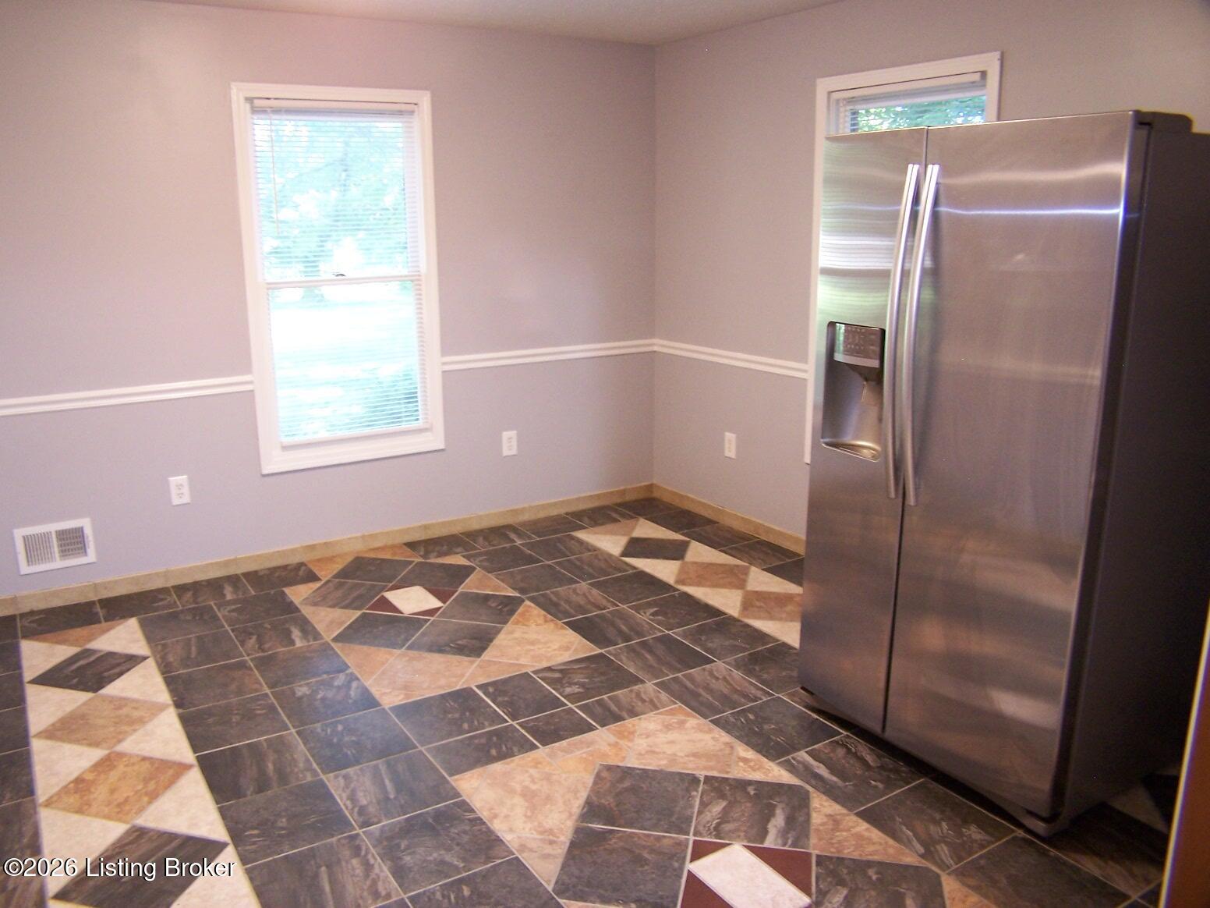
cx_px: 605
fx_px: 1328
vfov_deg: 37.7
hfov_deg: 49.0
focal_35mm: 38
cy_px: 454
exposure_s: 1/6
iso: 140
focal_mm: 6.3
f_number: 2.8
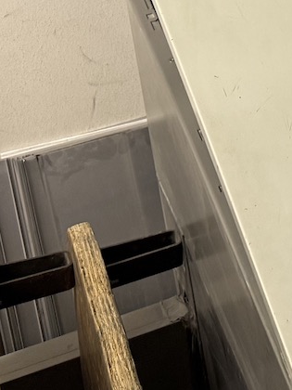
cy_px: -132
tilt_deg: -18.1
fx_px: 1102
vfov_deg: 18.5
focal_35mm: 98
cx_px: 705
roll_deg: -0.2
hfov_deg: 12.1
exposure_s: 1/50
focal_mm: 6.76
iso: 160
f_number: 1.78
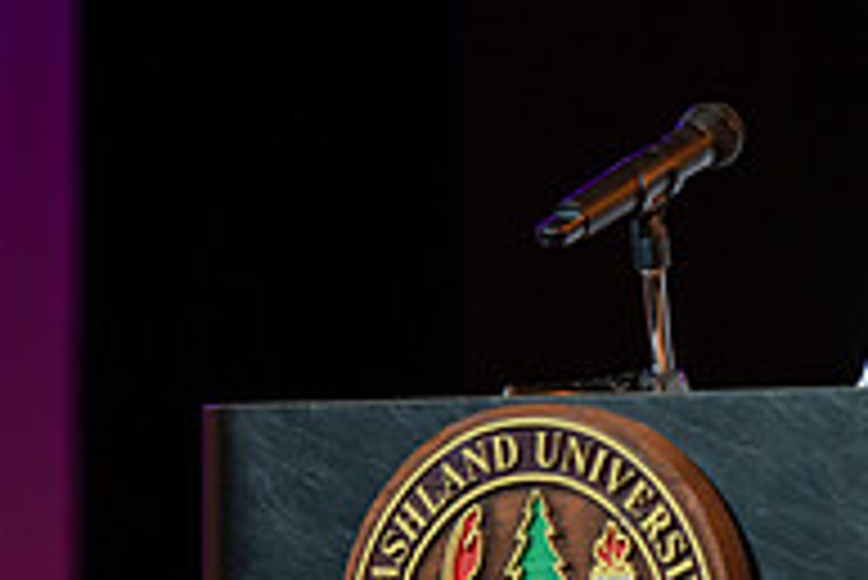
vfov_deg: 2.7
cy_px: 470
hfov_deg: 4.0
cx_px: 913
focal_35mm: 511
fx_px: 12330
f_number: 3.2
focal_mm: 170
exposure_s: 1/200
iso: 1000
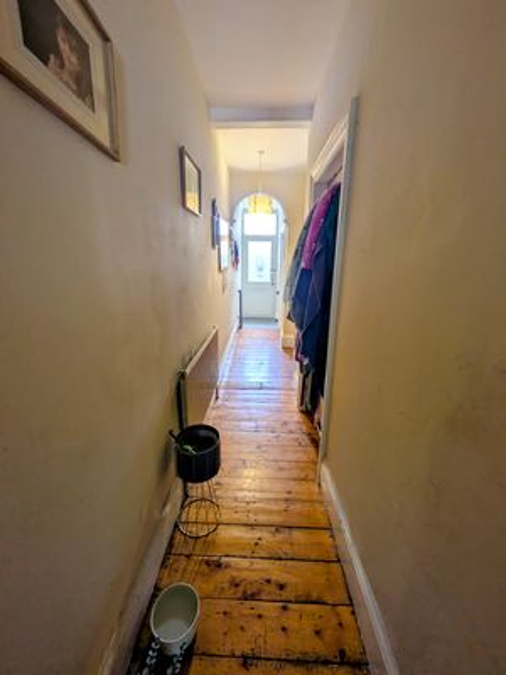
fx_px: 273
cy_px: 338
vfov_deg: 102.1
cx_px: 253
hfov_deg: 85.7
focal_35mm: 14
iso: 82
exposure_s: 1/25
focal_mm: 1.83
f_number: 2.2
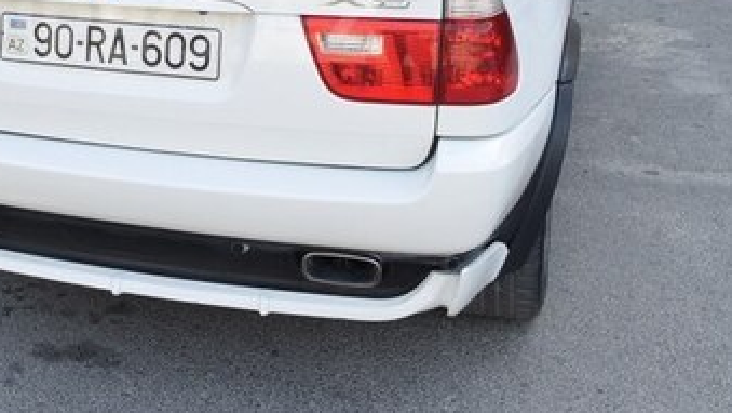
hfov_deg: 36.5
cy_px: 30
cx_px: 145
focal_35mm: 55
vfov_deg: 21.3
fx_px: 1068
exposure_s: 1/320
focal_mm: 18
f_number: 9
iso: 1250
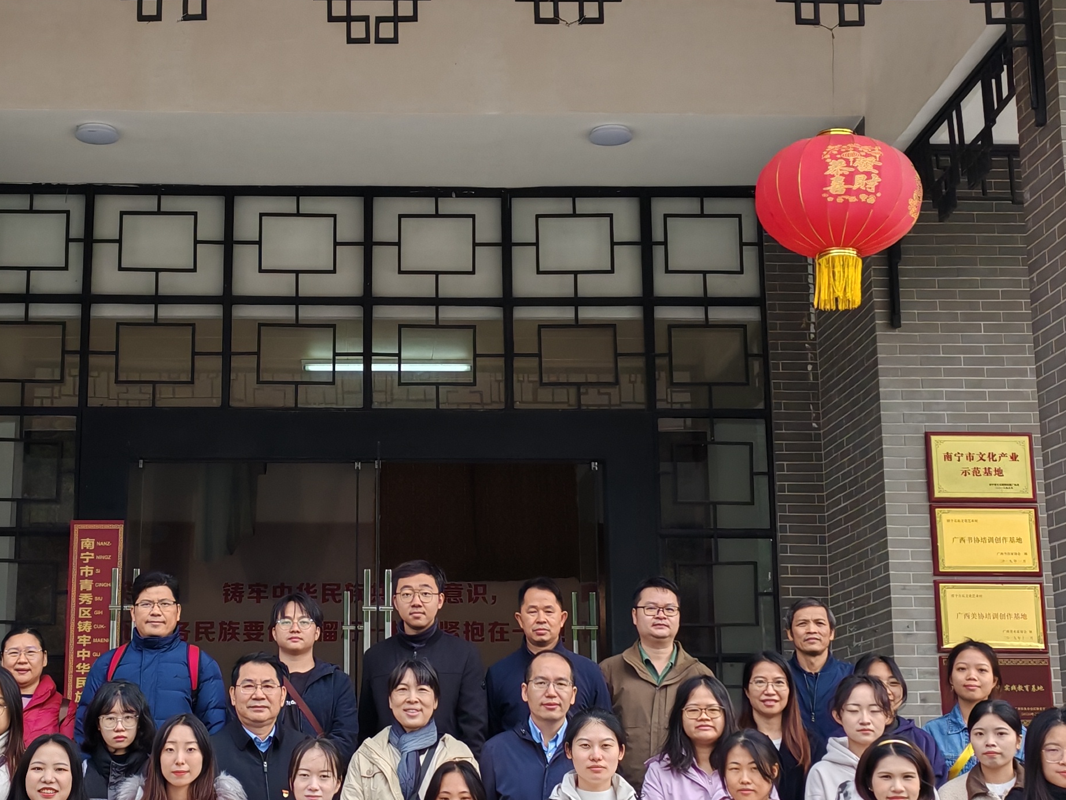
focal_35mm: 60
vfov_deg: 24.4
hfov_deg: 32.0
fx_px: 1848
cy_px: 428
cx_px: 386
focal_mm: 5.52
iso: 50
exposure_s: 1/780
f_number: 1.95
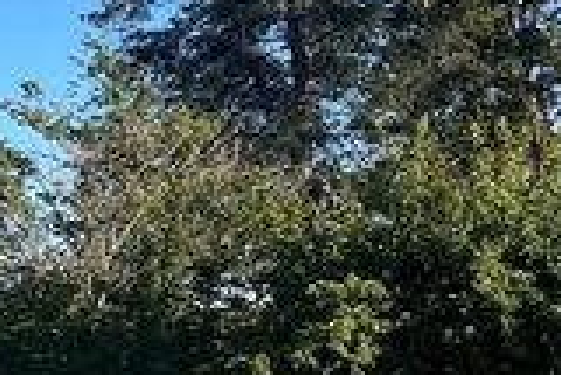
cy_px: 123
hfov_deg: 16.3
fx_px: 1684
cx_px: 964
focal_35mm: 108
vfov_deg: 12.7
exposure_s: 1/2137
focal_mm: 5.1
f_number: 1.6
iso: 50
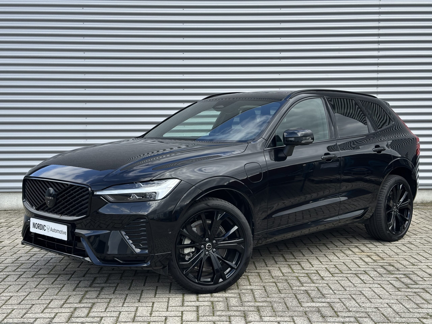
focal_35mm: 48
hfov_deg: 39.7
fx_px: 599
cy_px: 162
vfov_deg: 30.3
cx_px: 216
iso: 64
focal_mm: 6.86
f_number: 1.78
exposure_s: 1/1395
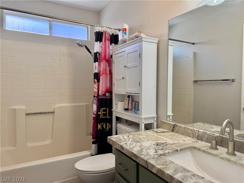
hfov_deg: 71.6
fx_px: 169
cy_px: 92
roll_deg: -0.5
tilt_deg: -3.2
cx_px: 122
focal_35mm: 24
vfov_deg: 56.8
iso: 125
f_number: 1.78
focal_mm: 6.76
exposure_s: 1/199
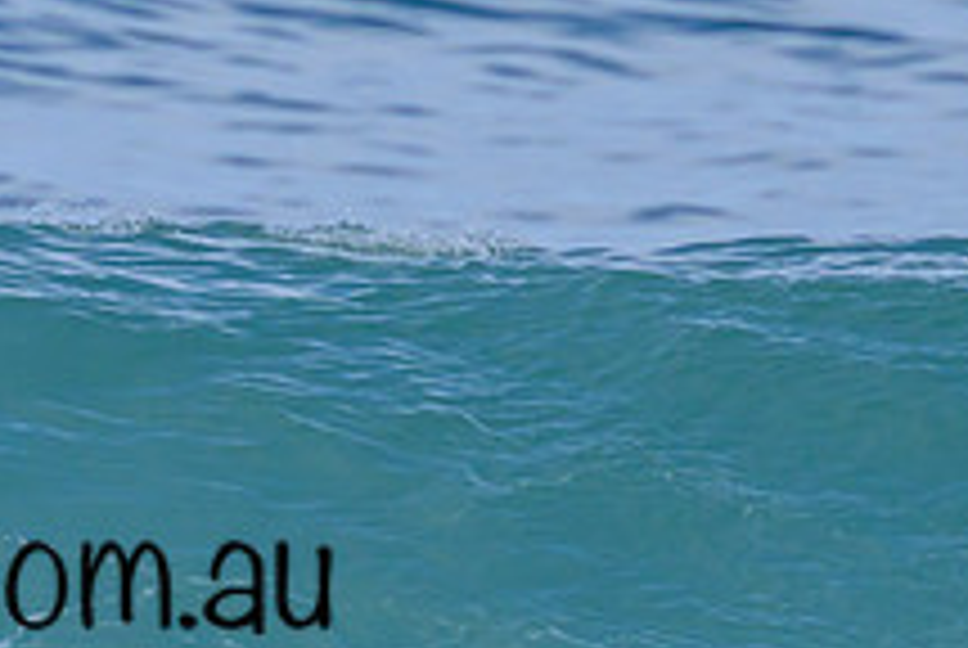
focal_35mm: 2902
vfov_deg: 0.5
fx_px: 78137
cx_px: -13
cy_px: 516
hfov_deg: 0.7
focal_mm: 800
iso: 900
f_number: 11
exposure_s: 1/2000
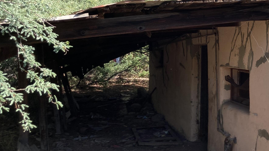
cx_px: 211
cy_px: 60
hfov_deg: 38.5
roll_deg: -2.6
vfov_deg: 23.0
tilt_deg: +1.7
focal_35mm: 52
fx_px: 371
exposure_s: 1/783
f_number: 1.8
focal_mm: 3.99
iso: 20
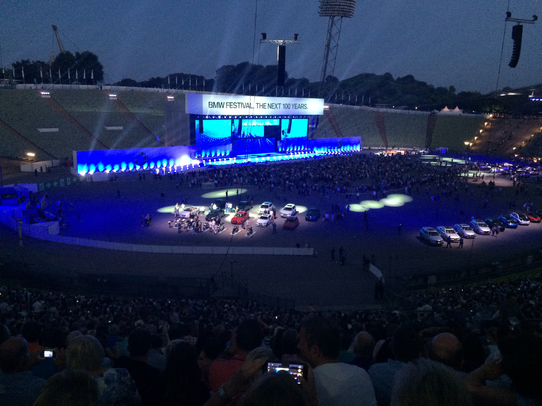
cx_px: 271
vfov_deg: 48.2
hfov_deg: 61.7
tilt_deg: -12.3
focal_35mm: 29
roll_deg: -1.0
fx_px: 454
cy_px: 203
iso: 250
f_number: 2.2
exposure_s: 1/25
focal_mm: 4.15
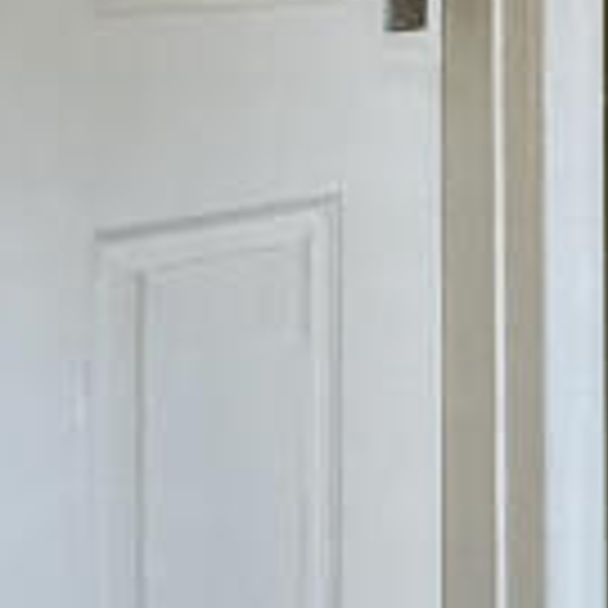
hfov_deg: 12.8
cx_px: 1572
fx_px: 1868
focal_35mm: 94
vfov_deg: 17.7
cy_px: -108
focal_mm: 2.22
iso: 160
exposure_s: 1/100
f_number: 2.2
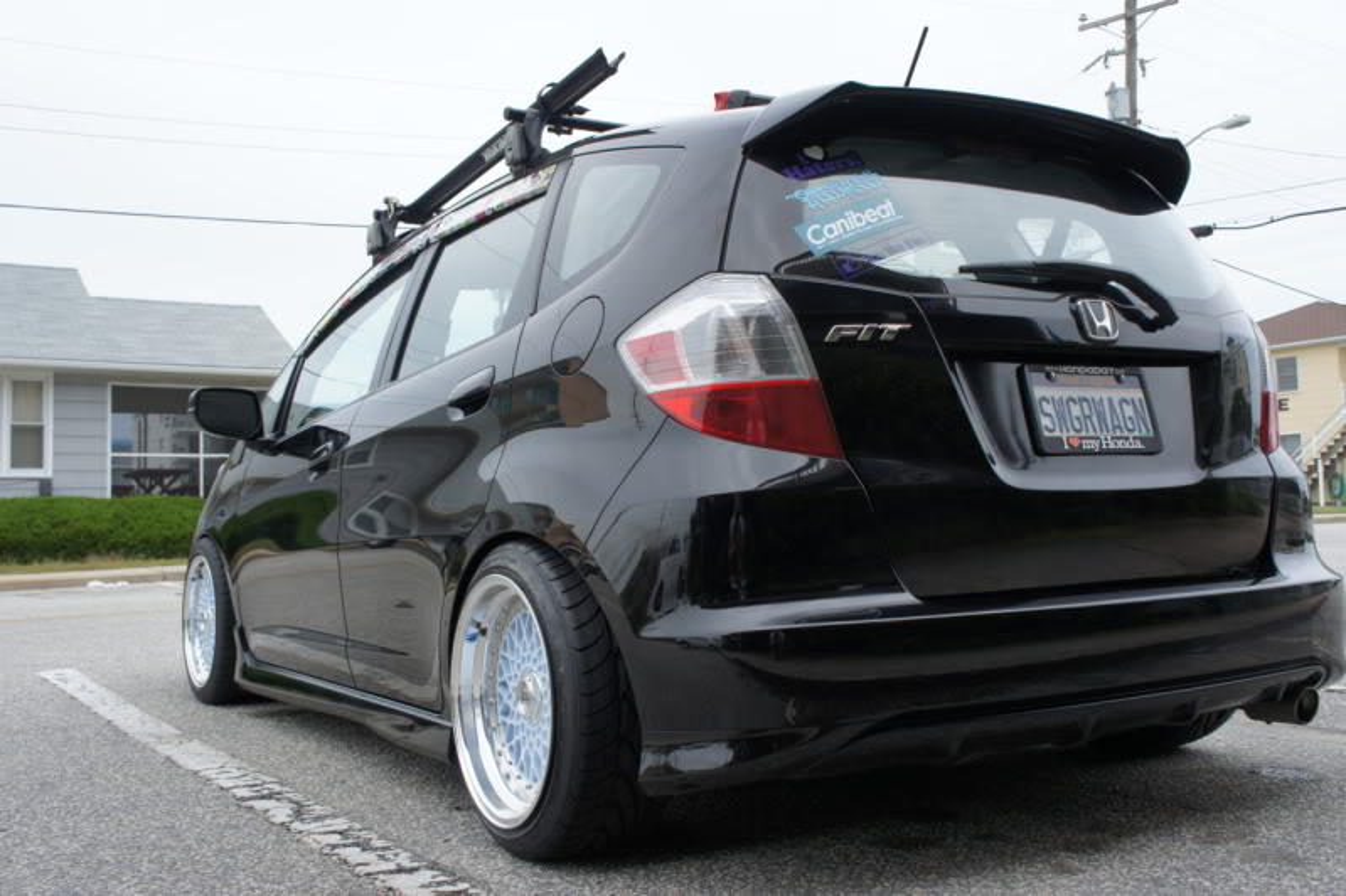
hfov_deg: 55.1
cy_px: 448
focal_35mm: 34
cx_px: 673
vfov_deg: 38.3
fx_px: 1289
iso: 200
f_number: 8
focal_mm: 23
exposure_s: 1/250
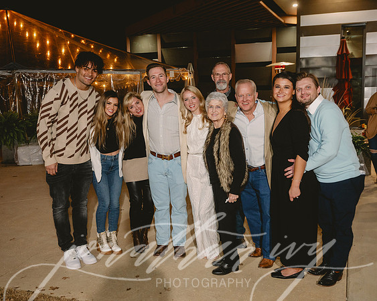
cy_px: 150
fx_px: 421
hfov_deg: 48.2
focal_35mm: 38
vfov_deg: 39.4
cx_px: 184
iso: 1600
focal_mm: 33.5
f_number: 4
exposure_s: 1/80
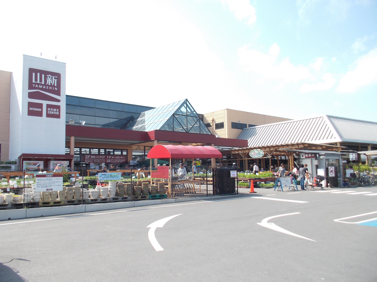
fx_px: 316
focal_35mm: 29
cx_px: 188
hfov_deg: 61.7
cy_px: 141
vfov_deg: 48.2
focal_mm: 4.1
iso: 80
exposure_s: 1/400
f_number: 3.3
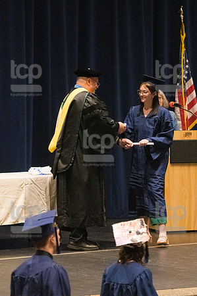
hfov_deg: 6.8
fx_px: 1662
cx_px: 98
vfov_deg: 10.2
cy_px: 148
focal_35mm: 202
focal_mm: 135
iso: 8000
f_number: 4.5
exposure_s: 1/250
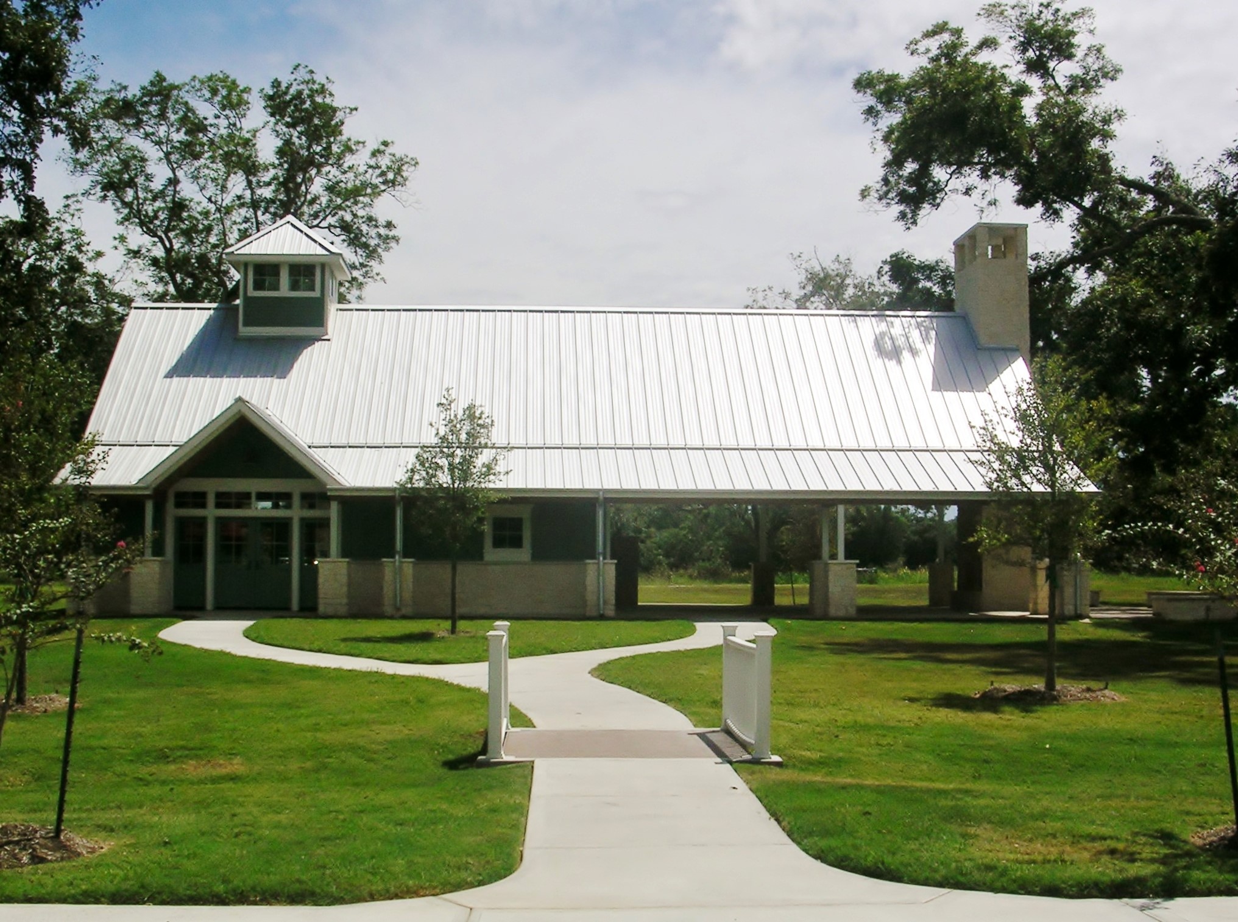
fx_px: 1641
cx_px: 619
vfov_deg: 31.4
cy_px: 461
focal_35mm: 46
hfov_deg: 41.3
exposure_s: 1/1300
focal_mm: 7.1
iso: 50
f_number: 6.1
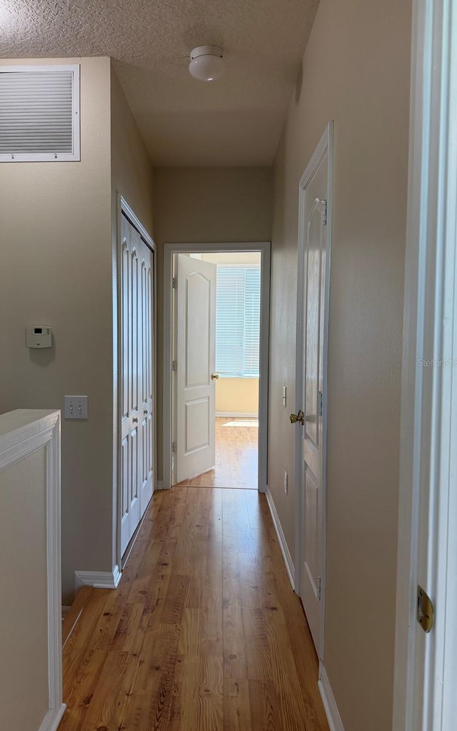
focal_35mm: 26
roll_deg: -0.4
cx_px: 182
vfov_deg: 70.4
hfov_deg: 47.3
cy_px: 362
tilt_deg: -2.9
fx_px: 518
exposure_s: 1/145
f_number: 1.78
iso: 160
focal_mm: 6.76
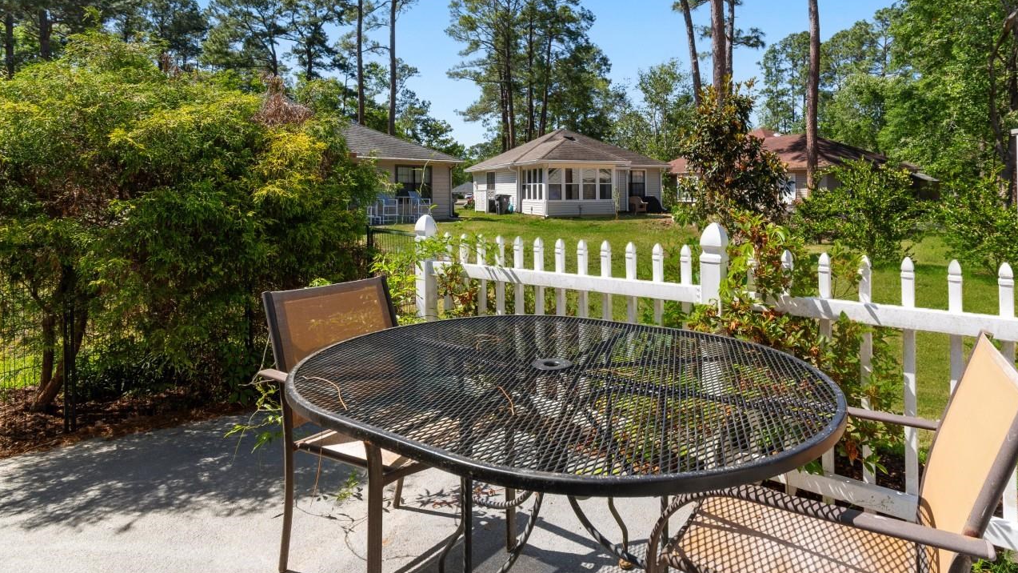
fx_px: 540
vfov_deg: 54.5
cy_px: 182
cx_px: 569
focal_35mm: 20
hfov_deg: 86.3
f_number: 7.1
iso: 100
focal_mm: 10
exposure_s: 1/200
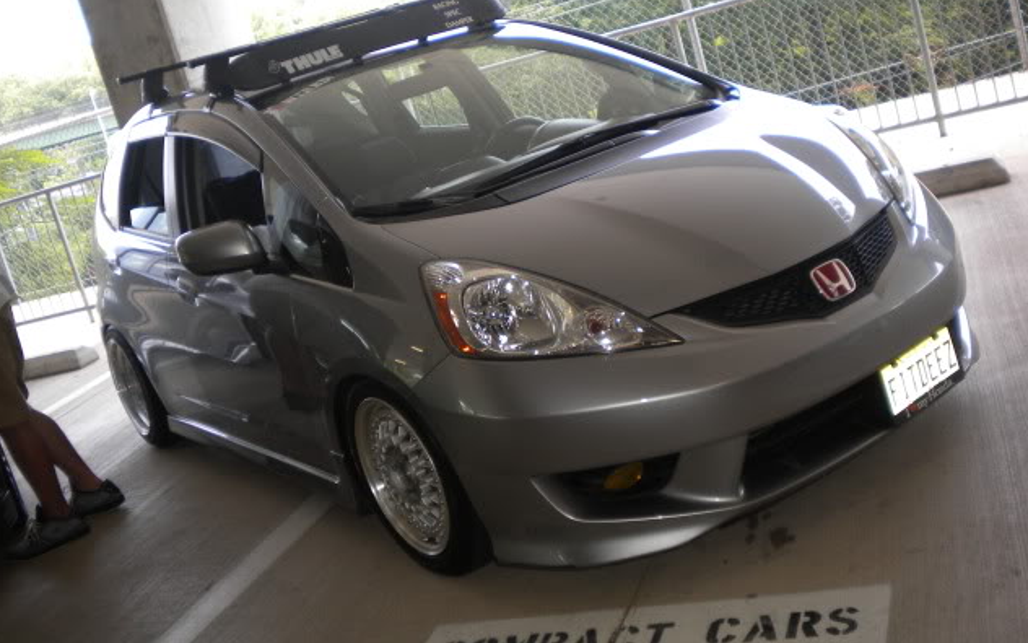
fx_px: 1233
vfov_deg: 29.1
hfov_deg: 45.3
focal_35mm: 44
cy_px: 254
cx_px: 511
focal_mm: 7.4
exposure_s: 1/80.3
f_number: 3.5
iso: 122
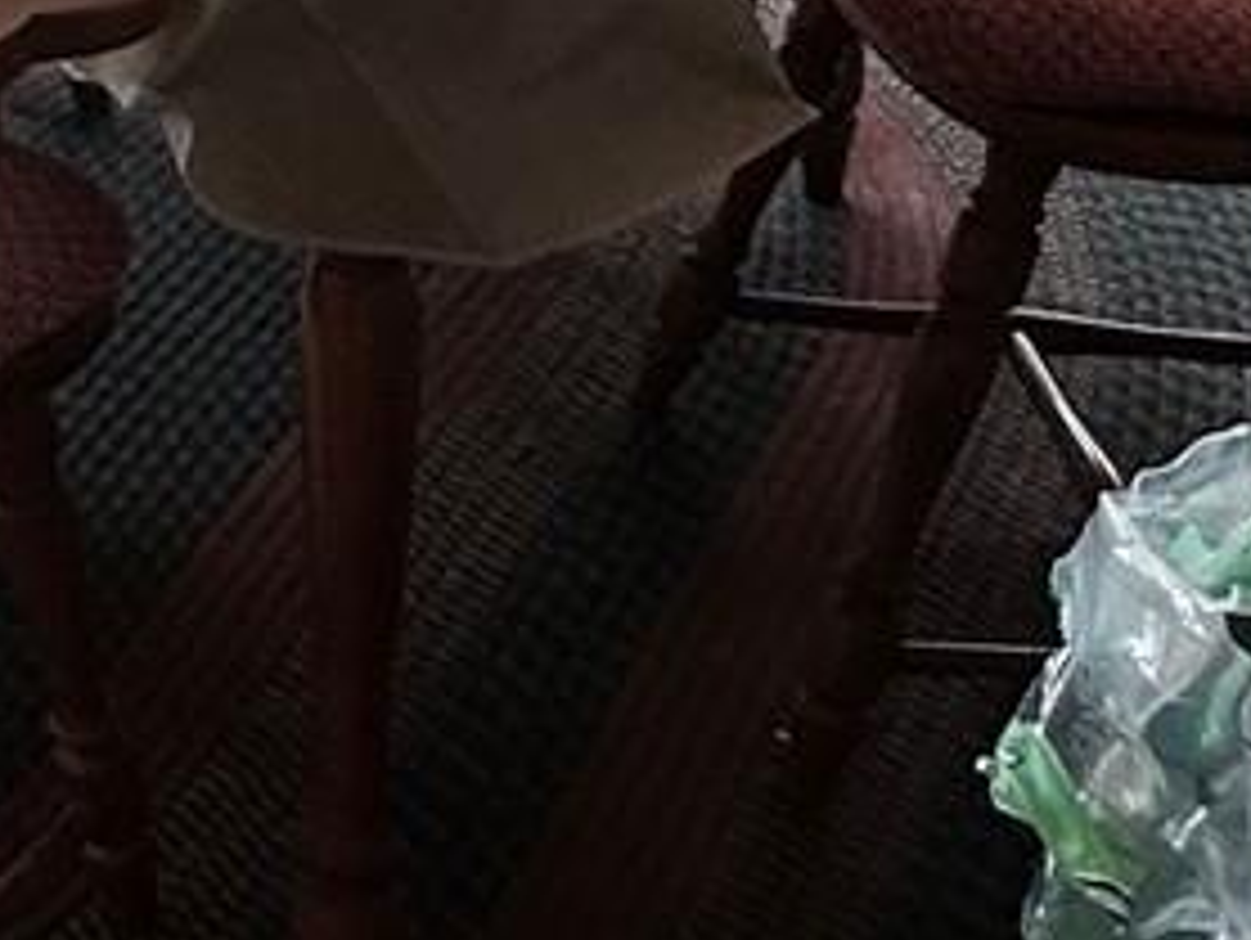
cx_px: -778
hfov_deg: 16.8
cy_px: -310
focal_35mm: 103
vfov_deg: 13.8
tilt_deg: -19.0
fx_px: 3726
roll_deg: +0.6
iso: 40
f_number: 2.2
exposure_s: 1/115
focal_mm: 2.22
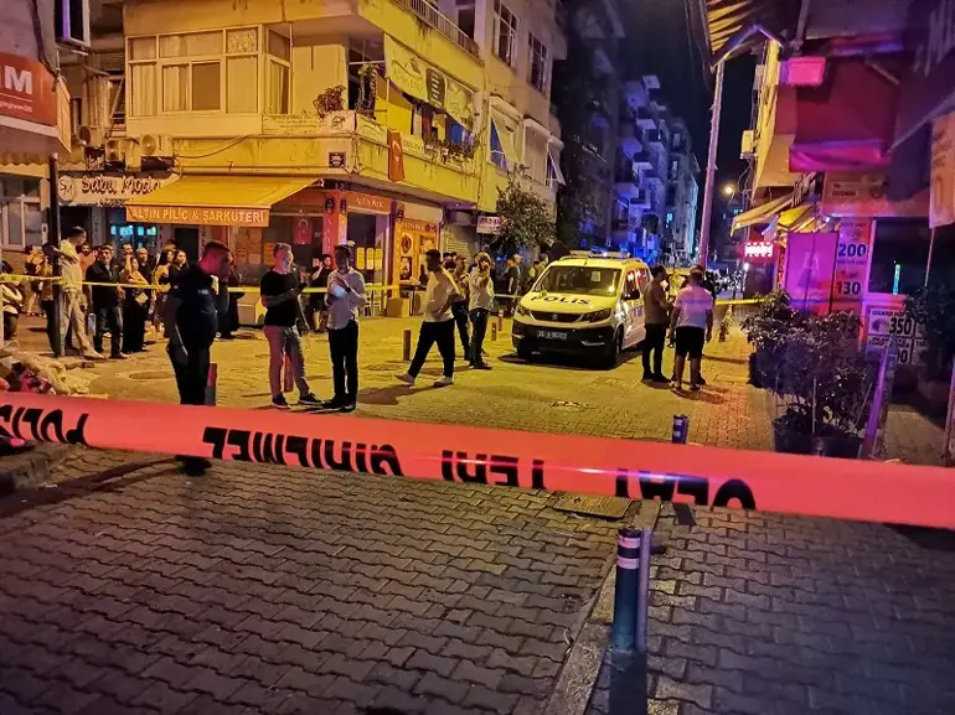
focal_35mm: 26
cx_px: 478
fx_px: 717
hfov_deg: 67.3
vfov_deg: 53.0
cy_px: 358
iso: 1600
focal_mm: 4.75
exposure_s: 1/25
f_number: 1.8
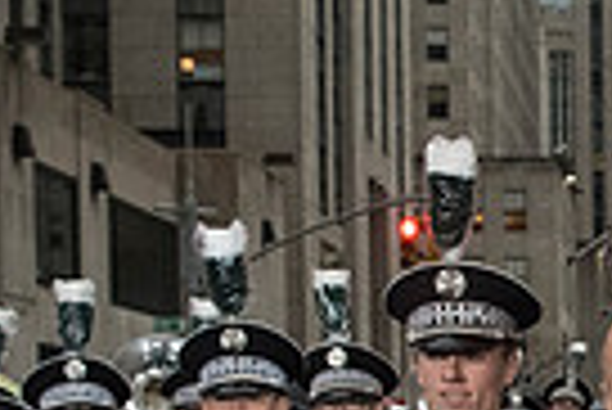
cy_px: 561
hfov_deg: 17.2
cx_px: 1026
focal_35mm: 102
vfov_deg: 12.9
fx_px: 1736
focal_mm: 24
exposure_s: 1/2500
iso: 10000
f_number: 4
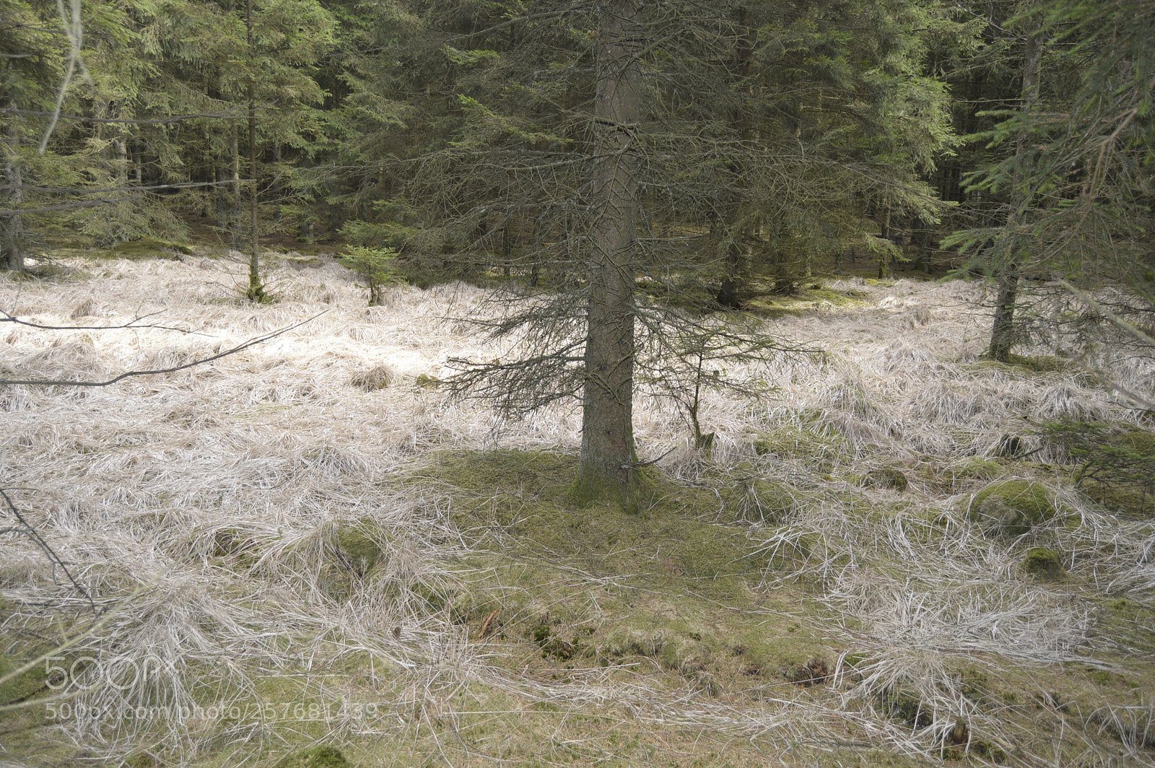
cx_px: 578
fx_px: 914
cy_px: 384
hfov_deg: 64.6
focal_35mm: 28
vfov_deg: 45.6
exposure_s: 1/125
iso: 180
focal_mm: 19
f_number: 4
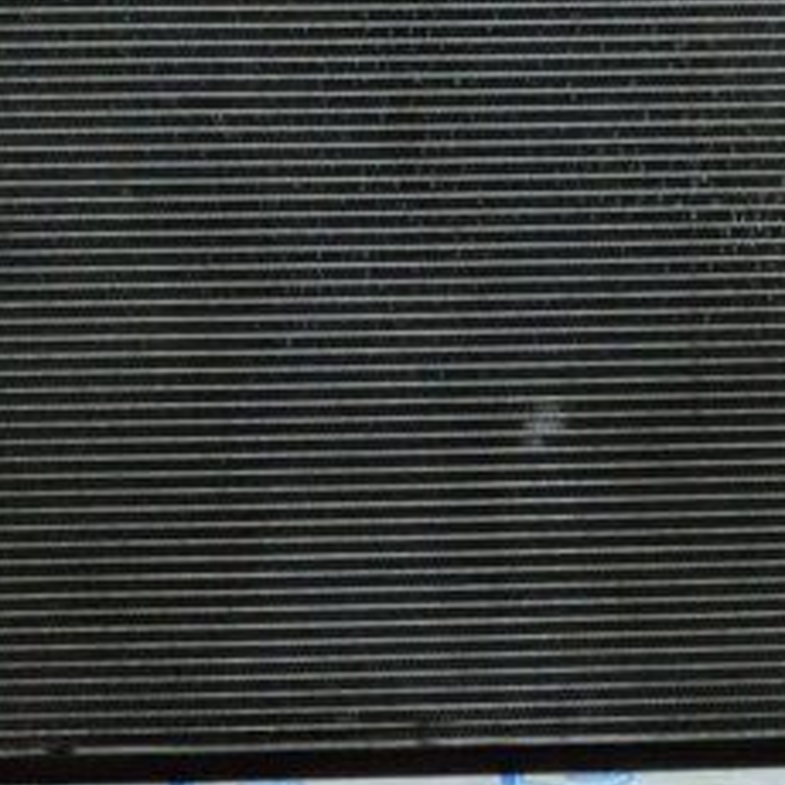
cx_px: 423
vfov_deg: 20.3
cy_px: 261
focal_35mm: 85
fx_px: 2181
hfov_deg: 20.4
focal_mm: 24
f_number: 25
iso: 6400
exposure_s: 1/30
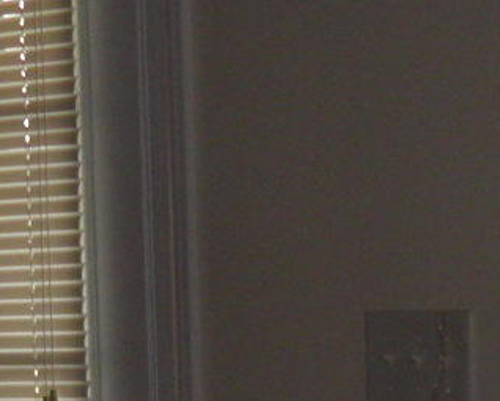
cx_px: -129
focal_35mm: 245
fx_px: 3629
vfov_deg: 6.2
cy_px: 780
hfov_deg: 7.8
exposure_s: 1/60
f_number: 3.2
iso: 100
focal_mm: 7.1
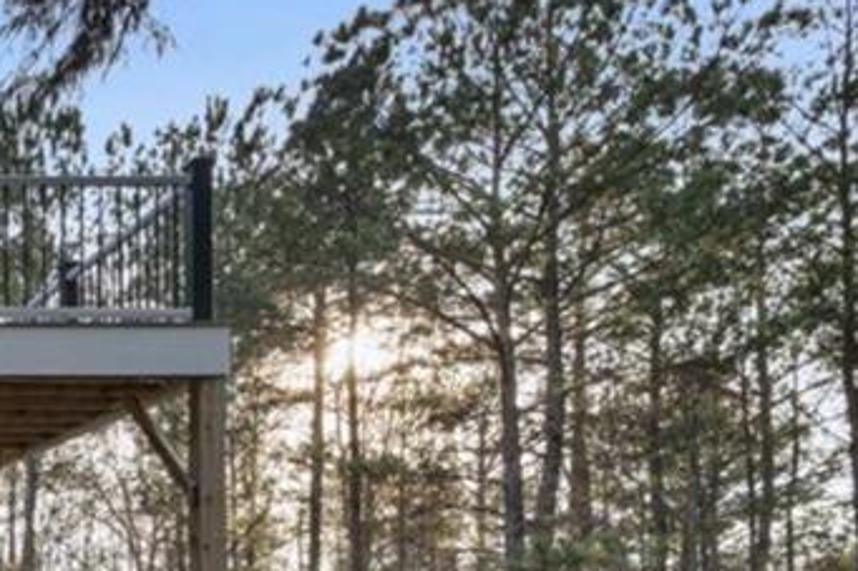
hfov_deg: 30.1
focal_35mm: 42
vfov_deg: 29.8
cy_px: 563
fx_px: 1000
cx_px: -387
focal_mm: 14
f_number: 8
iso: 100
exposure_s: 1/10
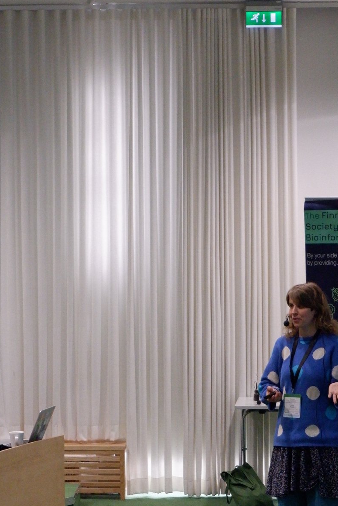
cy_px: 300
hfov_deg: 11.9
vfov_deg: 17.8
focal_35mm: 115
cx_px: 216
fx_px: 1618
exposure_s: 1/180
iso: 6400
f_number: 5.6
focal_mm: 45
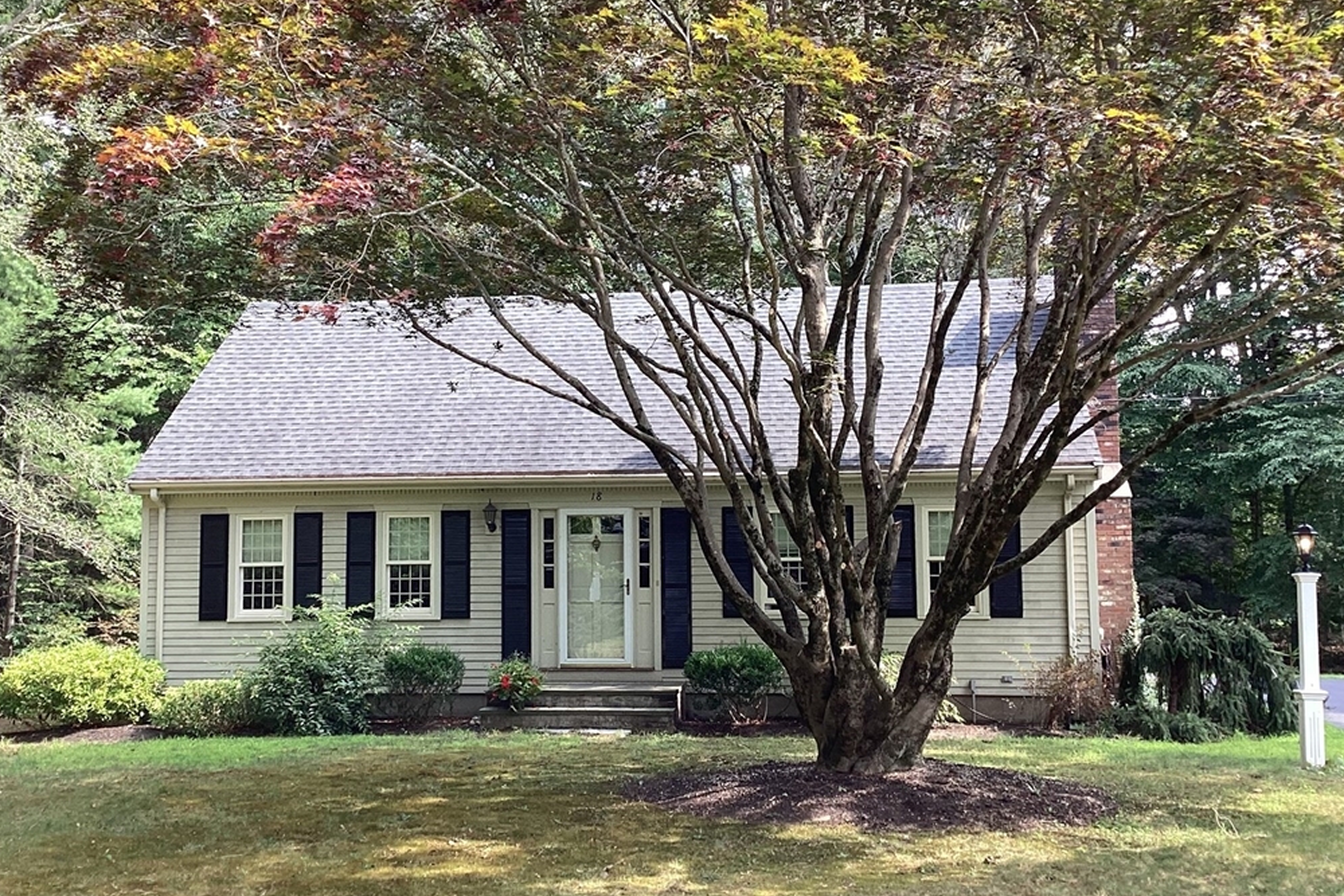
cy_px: 443
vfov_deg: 40.0
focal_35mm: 33
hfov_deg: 57.2
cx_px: 684
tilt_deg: +4.5
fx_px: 1232
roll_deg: +0.3
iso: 25
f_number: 2.4
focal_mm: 3.3
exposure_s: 1/120
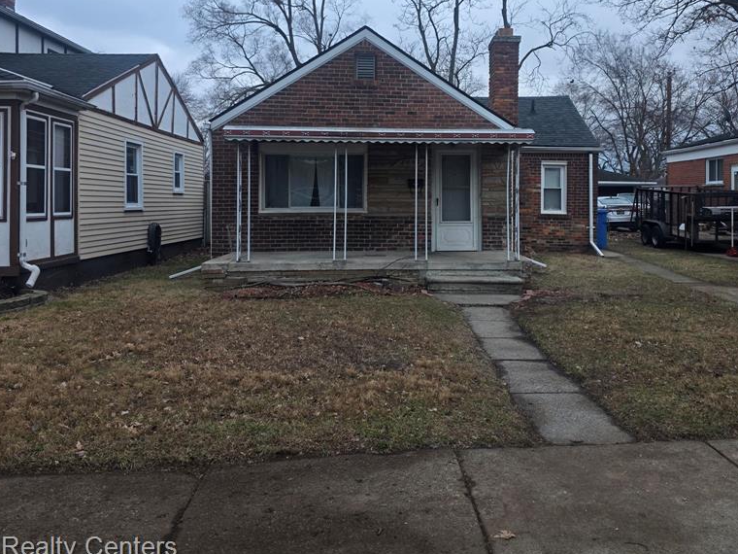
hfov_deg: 58.1
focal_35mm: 31
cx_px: 425
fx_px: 661
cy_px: 192
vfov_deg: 44.9
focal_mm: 6.3
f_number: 1.7
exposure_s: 1/180
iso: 80
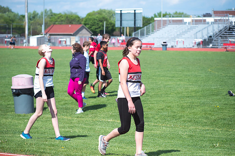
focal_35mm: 140
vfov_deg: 9.8
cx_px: 118
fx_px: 914
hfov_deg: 14.7
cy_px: 78
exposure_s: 1/4000
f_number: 6.3
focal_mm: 140
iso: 1000
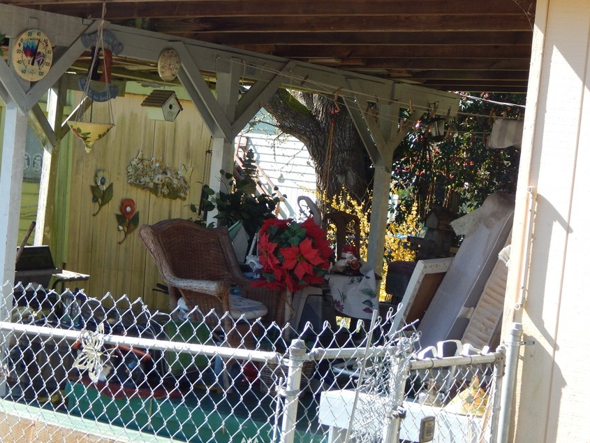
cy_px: 204
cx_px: 276
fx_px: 1756
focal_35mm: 103
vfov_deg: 14.4
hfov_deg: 19.1
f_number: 4.3
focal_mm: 15.3
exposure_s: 1/250
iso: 160
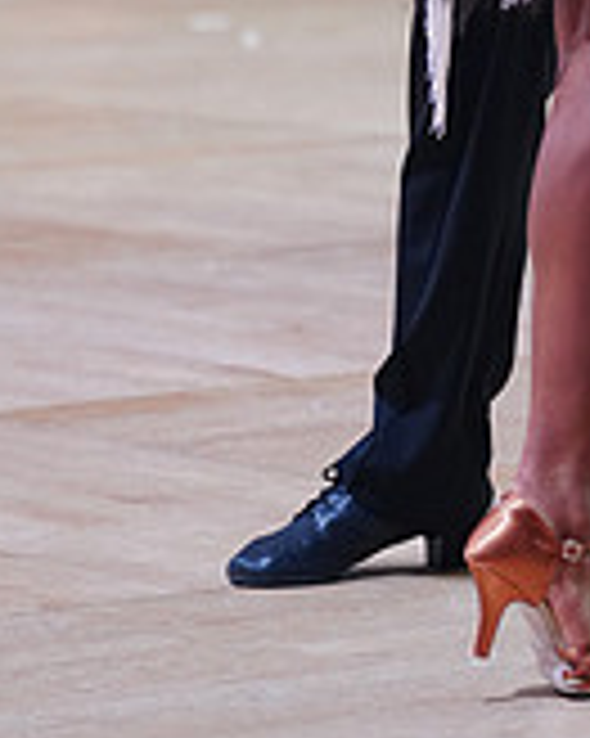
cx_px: 489
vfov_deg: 6.3
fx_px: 6598
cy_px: -392
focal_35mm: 302
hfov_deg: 5.1
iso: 1000
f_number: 2.8
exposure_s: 1/500
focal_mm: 91
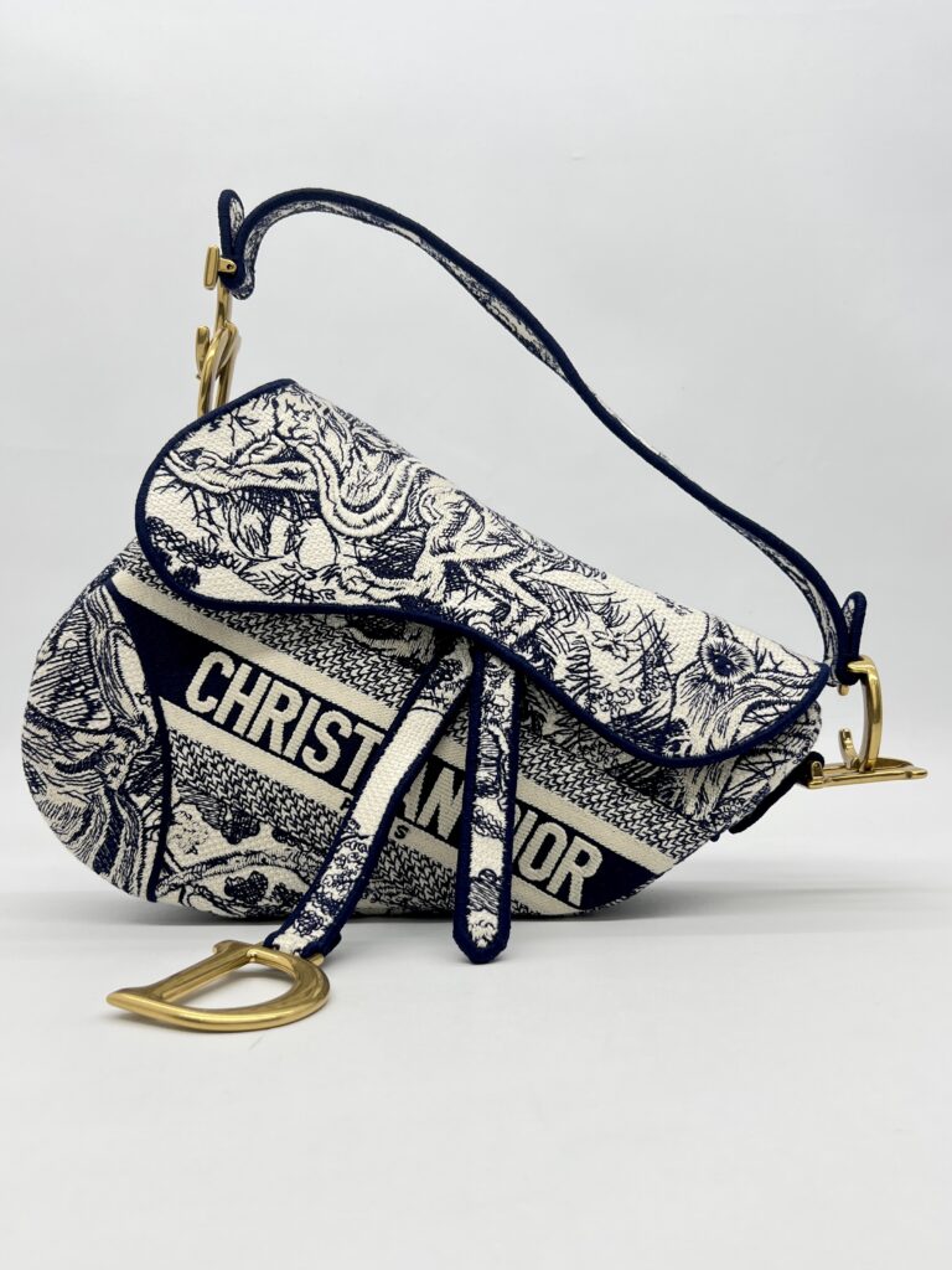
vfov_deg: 67.3
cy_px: 635
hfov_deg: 53.1
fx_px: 953
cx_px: 476
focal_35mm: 26
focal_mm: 5.7
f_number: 1.5
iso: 40
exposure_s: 1/169
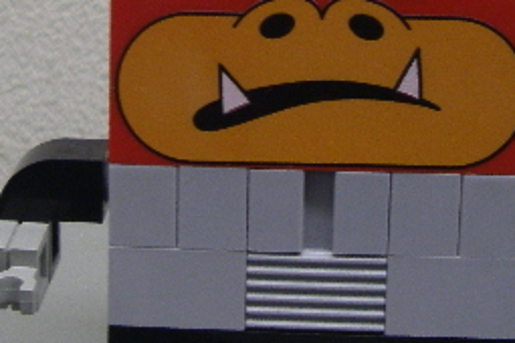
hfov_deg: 20.6
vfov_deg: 13.7
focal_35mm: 99
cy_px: 16
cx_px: 230
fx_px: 1416
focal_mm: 6.3
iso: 160
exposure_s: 1/15
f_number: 3.3
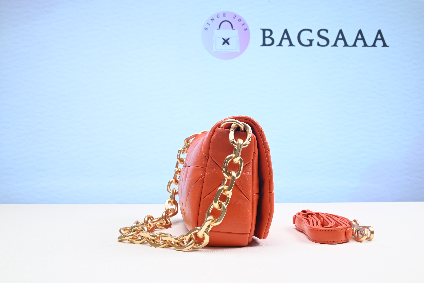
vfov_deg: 35.1
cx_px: 212
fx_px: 448
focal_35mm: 38
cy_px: 142
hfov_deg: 50.7
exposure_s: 1/2
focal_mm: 38
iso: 100
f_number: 16
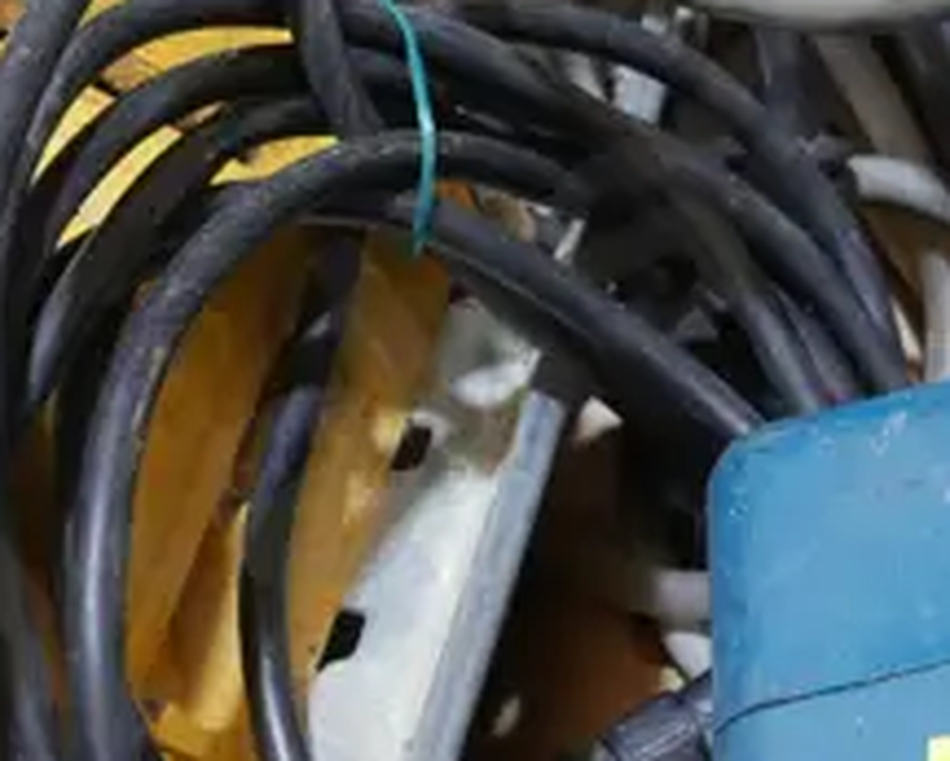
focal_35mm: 148
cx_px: 1012
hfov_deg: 12.8
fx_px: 4163
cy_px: -37
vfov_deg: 10.3
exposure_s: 1/60
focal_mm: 16
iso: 320
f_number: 3.6
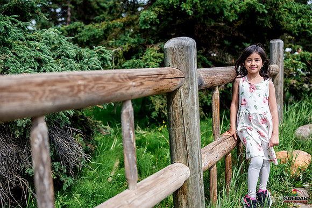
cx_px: 156
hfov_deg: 54.4
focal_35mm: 35
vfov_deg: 37.9
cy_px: 104
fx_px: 303
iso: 200
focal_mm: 35
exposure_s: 1/2500
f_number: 2
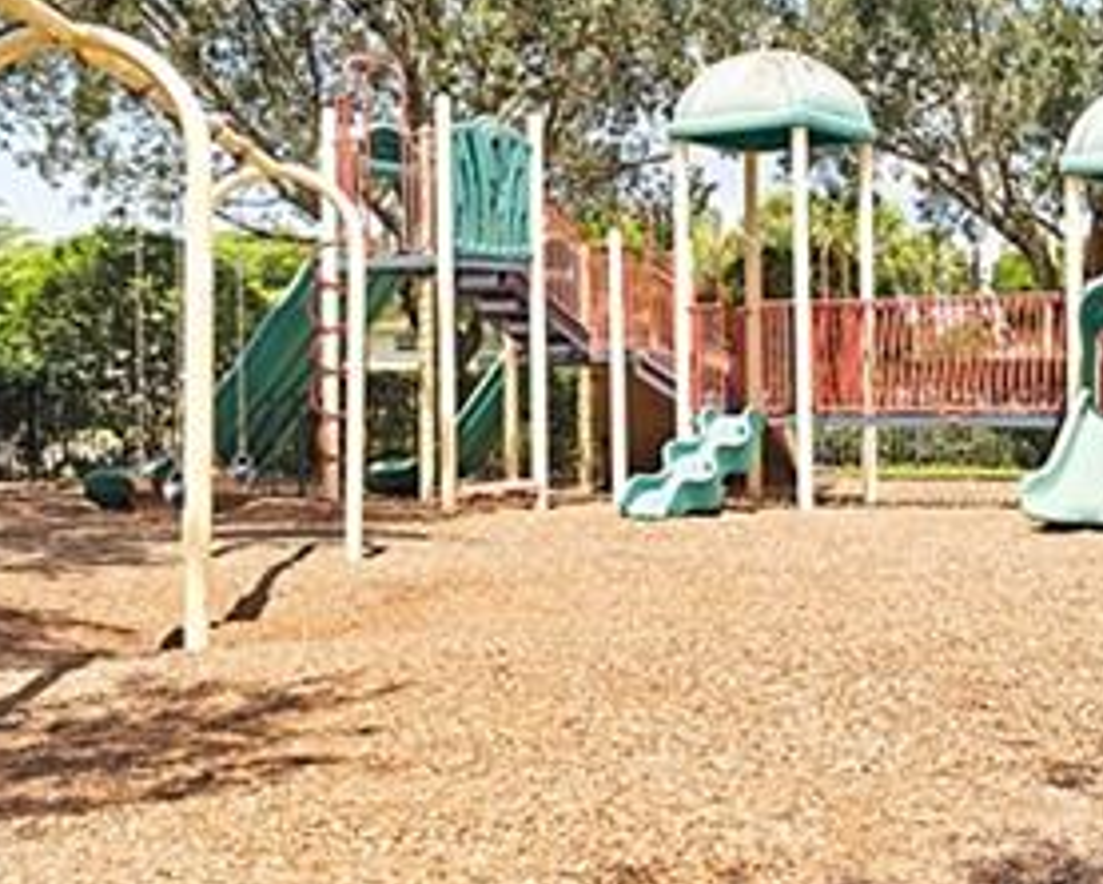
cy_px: 370
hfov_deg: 35.6
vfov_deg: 29.1
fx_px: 1699
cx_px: 745
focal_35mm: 52
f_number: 4.5
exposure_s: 1/80
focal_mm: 10
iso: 200
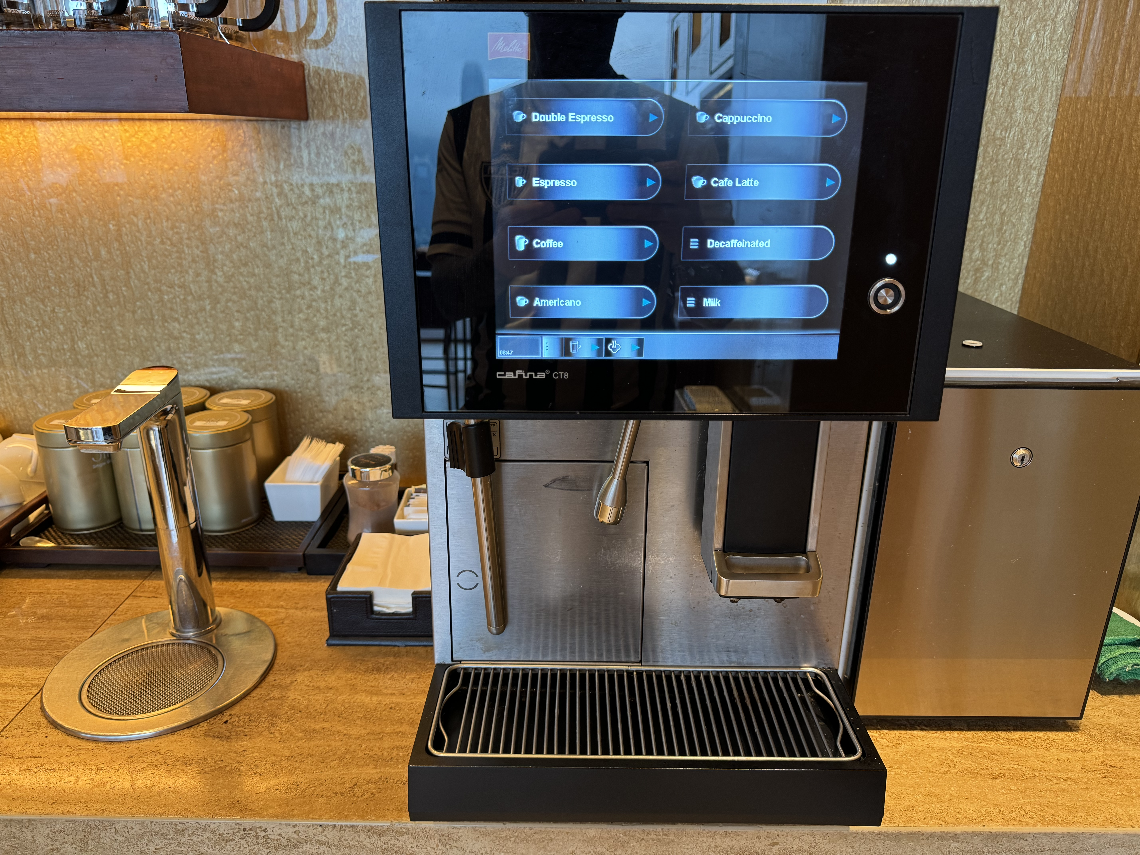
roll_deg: -0.4
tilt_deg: -20.7
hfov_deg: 71.6
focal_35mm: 24
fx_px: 790
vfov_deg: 56.8
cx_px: 570
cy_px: 428
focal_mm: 6.76
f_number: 1.78
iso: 200
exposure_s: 1/50
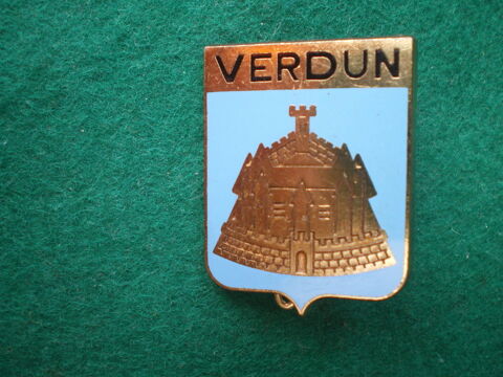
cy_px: 188
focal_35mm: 38
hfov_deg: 49.0
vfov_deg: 37.7
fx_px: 552
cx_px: 252
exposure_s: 1/50
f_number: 3.1
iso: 200
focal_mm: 6.3
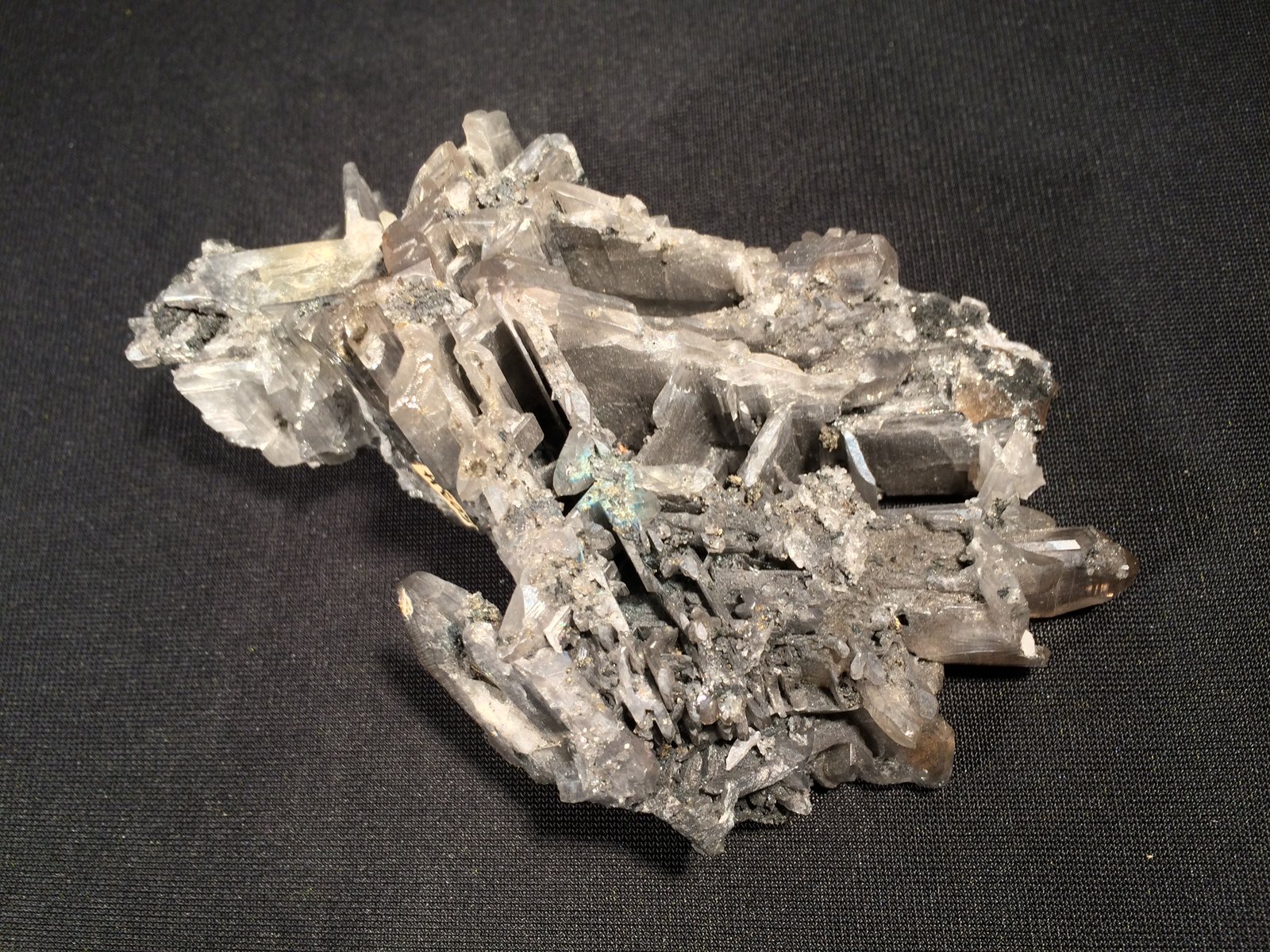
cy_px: 476
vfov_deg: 48.2
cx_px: 635
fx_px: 1064
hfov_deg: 61.7
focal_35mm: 29
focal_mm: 4.15
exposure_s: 1/40
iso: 40
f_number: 2.2
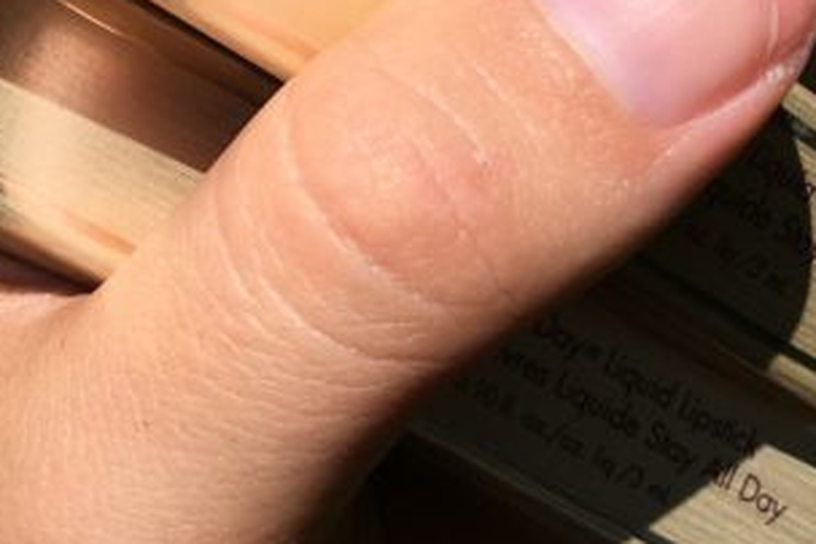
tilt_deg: -36.7
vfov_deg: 13.3
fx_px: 2312
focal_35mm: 102
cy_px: 11
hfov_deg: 19.3
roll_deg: +12.3
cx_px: -40
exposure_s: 1/2198
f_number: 2.2
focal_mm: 4.15
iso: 25
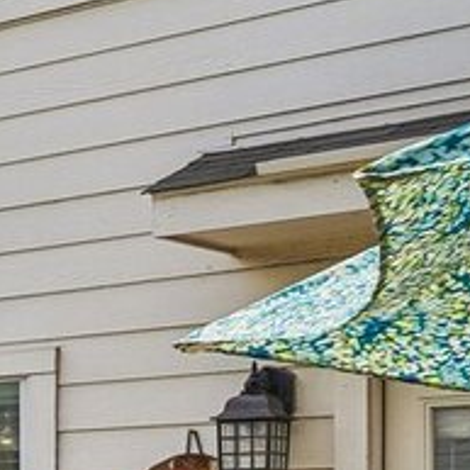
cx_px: -994
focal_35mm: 114
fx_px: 1751
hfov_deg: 10.3
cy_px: 536
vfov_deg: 14.9
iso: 100
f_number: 8
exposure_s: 1/250
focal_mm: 16
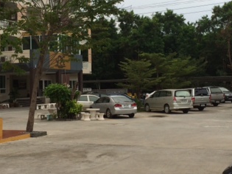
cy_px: 71
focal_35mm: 61
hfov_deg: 31.7
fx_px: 409
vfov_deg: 24.0
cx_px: 130
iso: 32
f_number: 2.2
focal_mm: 4.12
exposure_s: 1/299
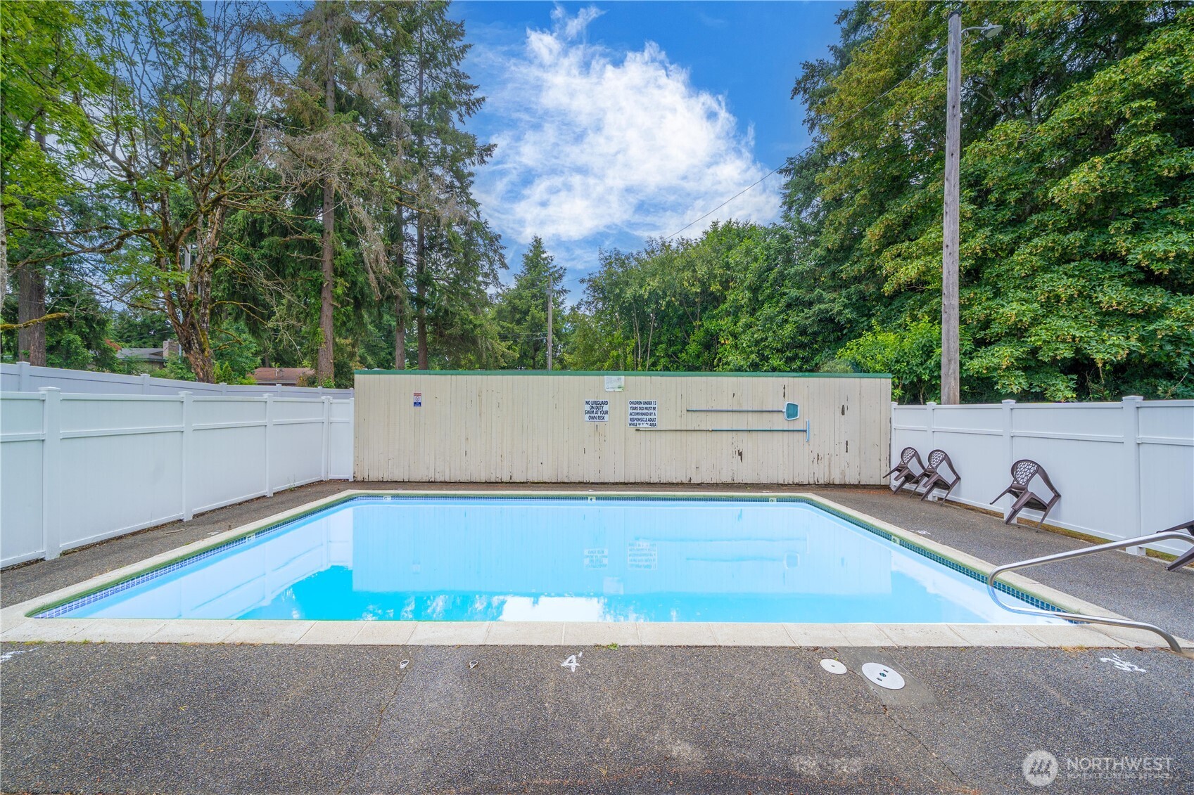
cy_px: 398
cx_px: 597
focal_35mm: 12
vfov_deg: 90.0
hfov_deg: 112.6
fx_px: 398
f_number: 8
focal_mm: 12
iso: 100
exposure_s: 1/125
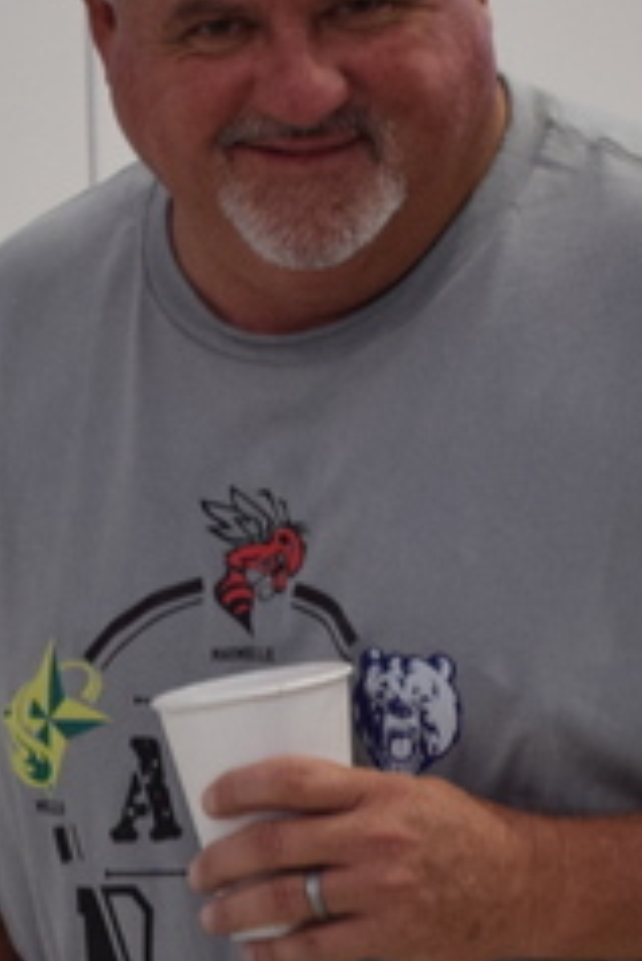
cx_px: 228
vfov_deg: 9.1
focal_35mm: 226
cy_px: 913
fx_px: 6040
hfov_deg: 6.1
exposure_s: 1/60
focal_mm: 35
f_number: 4.5
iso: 560
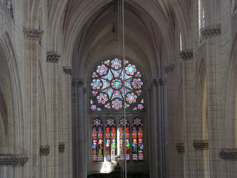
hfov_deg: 24.4
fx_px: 548
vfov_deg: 18.4
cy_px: 89
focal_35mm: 80
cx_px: 118
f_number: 3.3
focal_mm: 13.4
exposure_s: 1/80
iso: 200
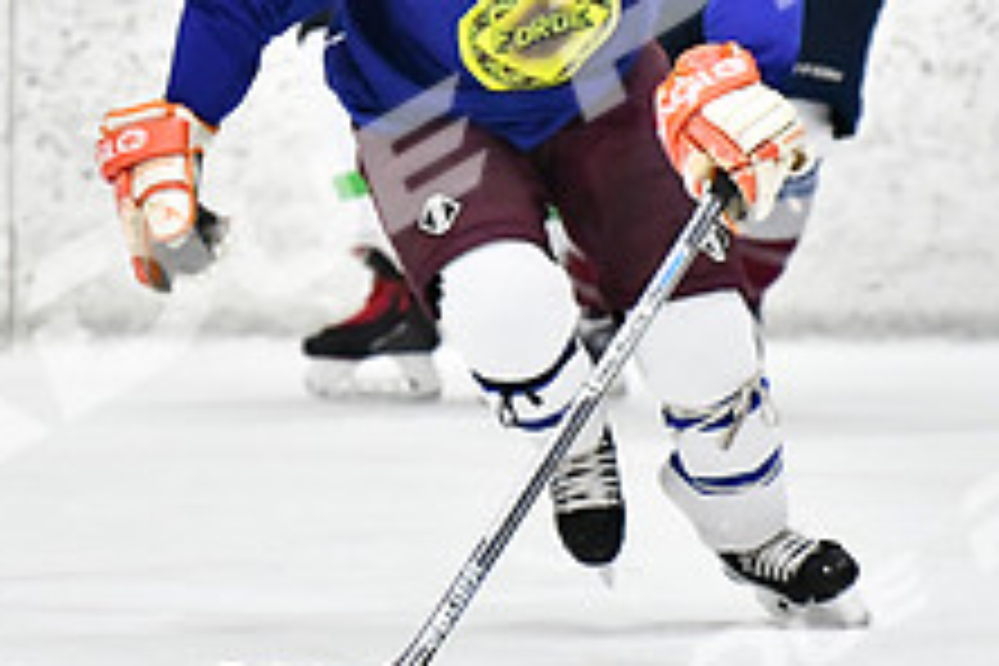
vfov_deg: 1.8
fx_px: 21754
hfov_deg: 2.6
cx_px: 302
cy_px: 187
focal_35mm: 784
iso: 6400
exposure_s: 1/1600
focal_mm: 200
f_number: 2.8
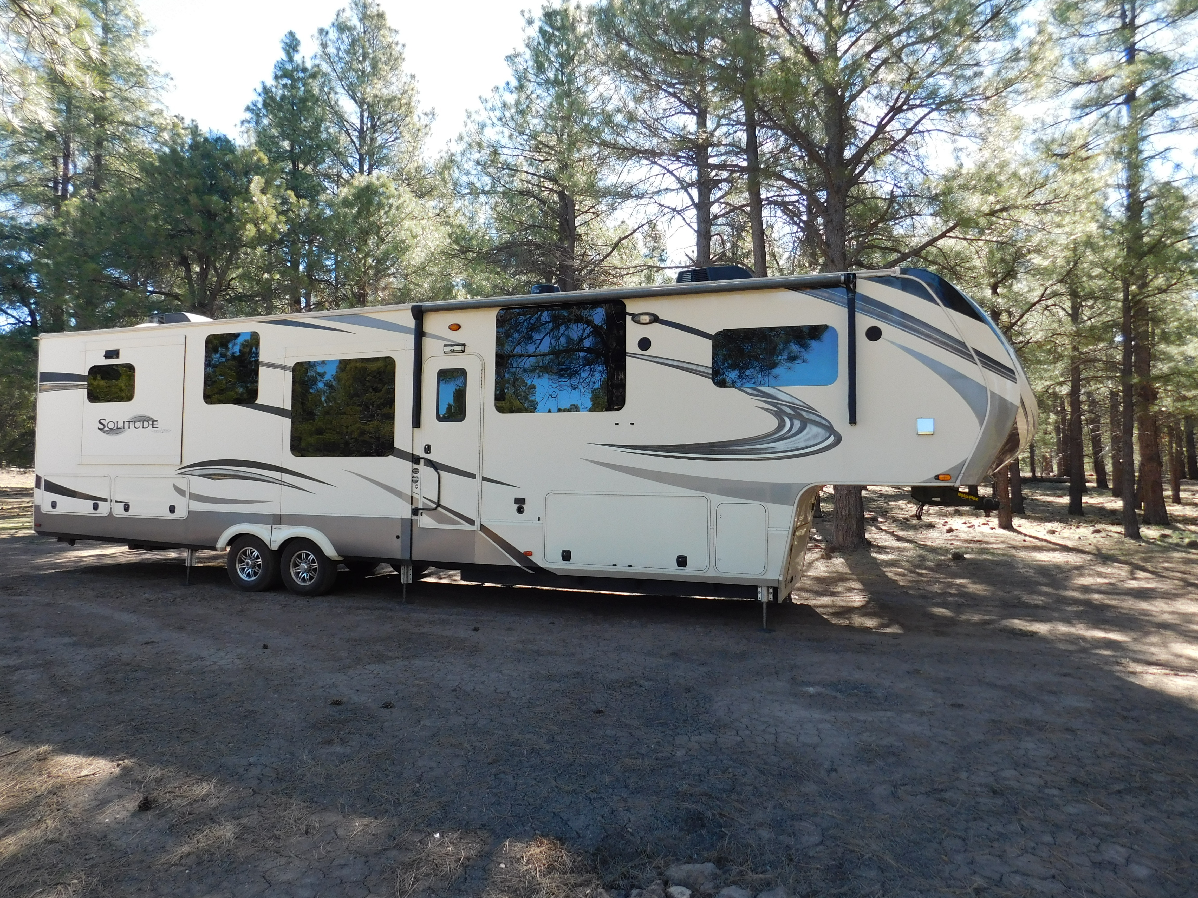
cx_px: 599
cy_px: 449
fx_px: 796
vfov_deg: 58.9
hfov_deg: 73.9
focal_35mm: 23
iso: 125
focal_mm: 4
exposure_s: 1/250
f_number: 3
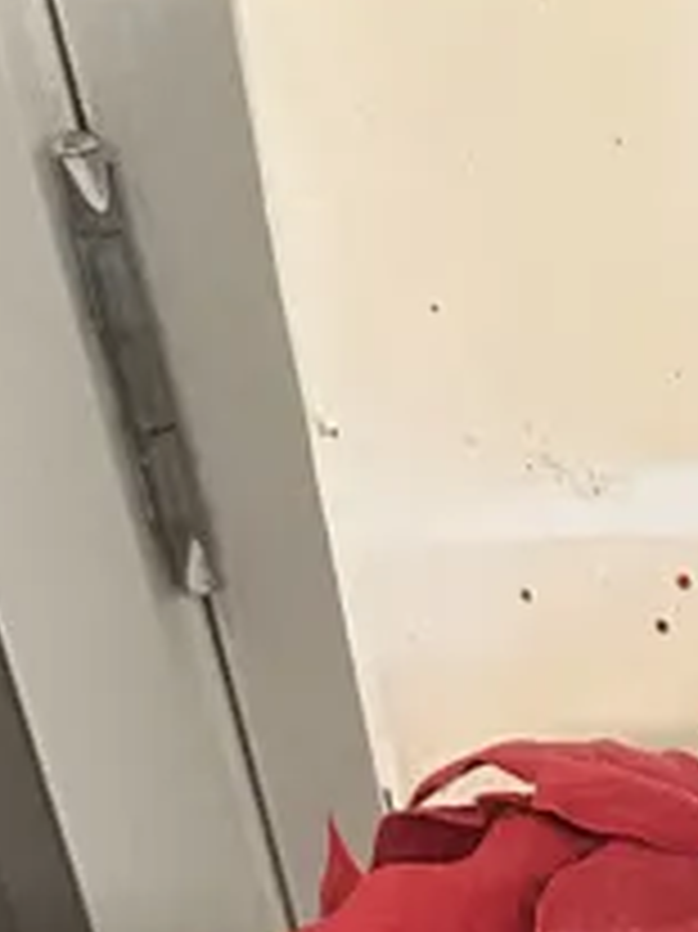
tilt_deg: -49.8
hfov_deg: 11.4
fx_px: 3203
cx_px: 1310
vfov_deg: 12.6
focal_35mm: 119
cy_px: 2278
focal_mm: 6.86
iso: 200
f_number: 1.78
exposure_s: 1/50
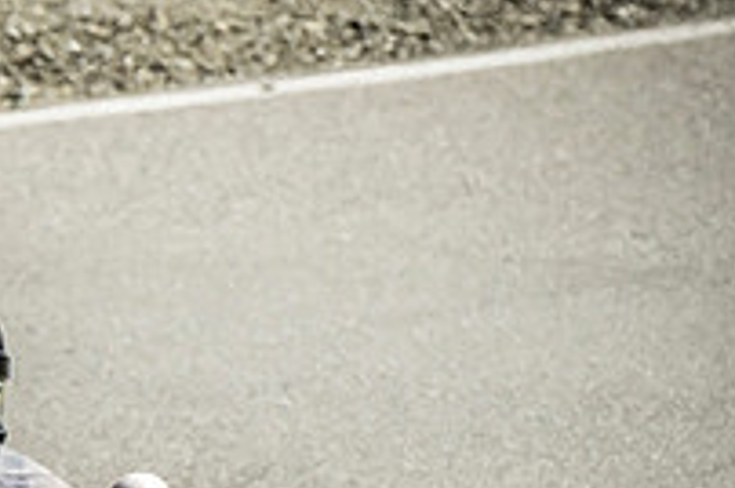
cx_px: -84
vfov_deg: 0.9
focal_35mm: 1511
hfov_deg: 1.4
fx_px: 30800
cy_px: 614
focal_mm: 350
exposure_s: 1/1600
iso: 1250
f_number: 10
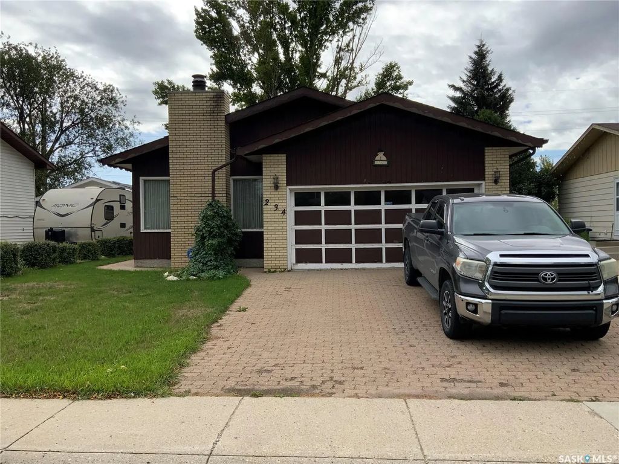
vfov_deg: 48.2
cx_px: 310
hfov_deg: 61.7
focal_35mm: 29
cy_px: 232
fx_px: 519
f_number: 1.8
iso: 16
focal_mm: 3
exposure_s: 1/1250
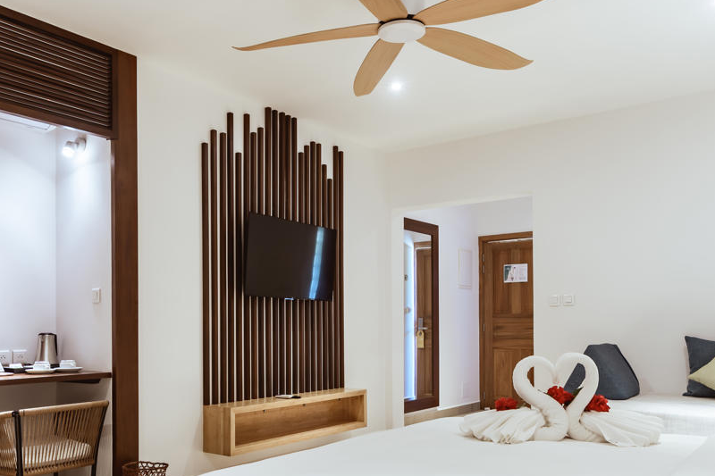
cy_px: 326
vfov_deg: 40.5
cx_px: 321
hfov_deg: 58.6
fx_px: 635
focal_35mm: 32
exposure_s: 1/30
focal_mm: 20
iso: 200
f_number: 9
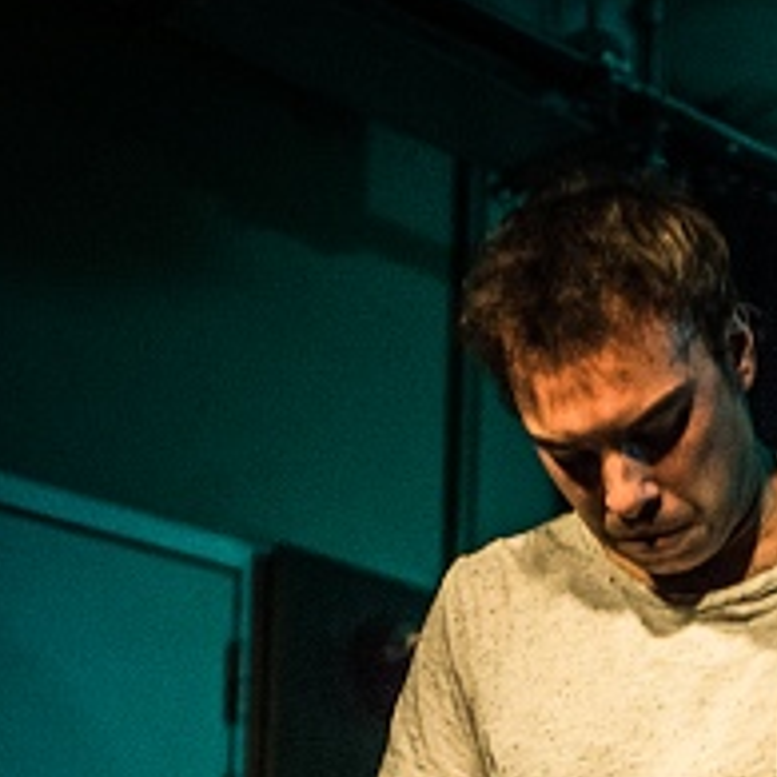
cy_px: 1160
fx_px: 2793
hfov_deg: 15.6
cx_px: 755
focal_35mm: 110
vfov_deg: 14.7
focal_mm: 35
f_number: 1.4
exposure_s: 1/100
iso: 3200
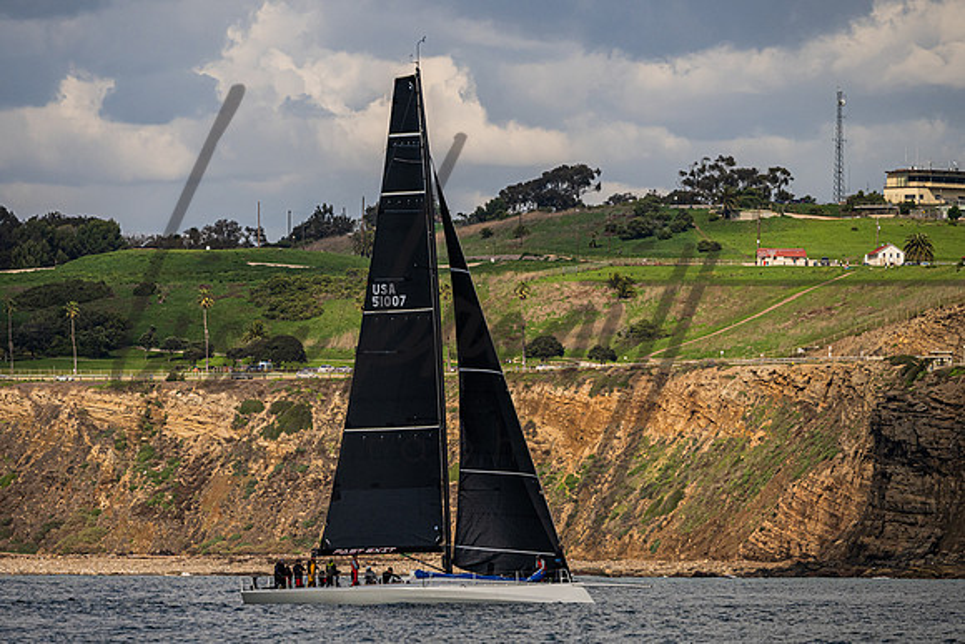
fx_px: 9743
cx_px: 415
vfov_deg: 3.8
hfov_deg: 5.7
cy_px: 280
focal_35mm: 363
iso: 400
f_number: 5.6
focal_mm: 270
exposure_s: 1/6400
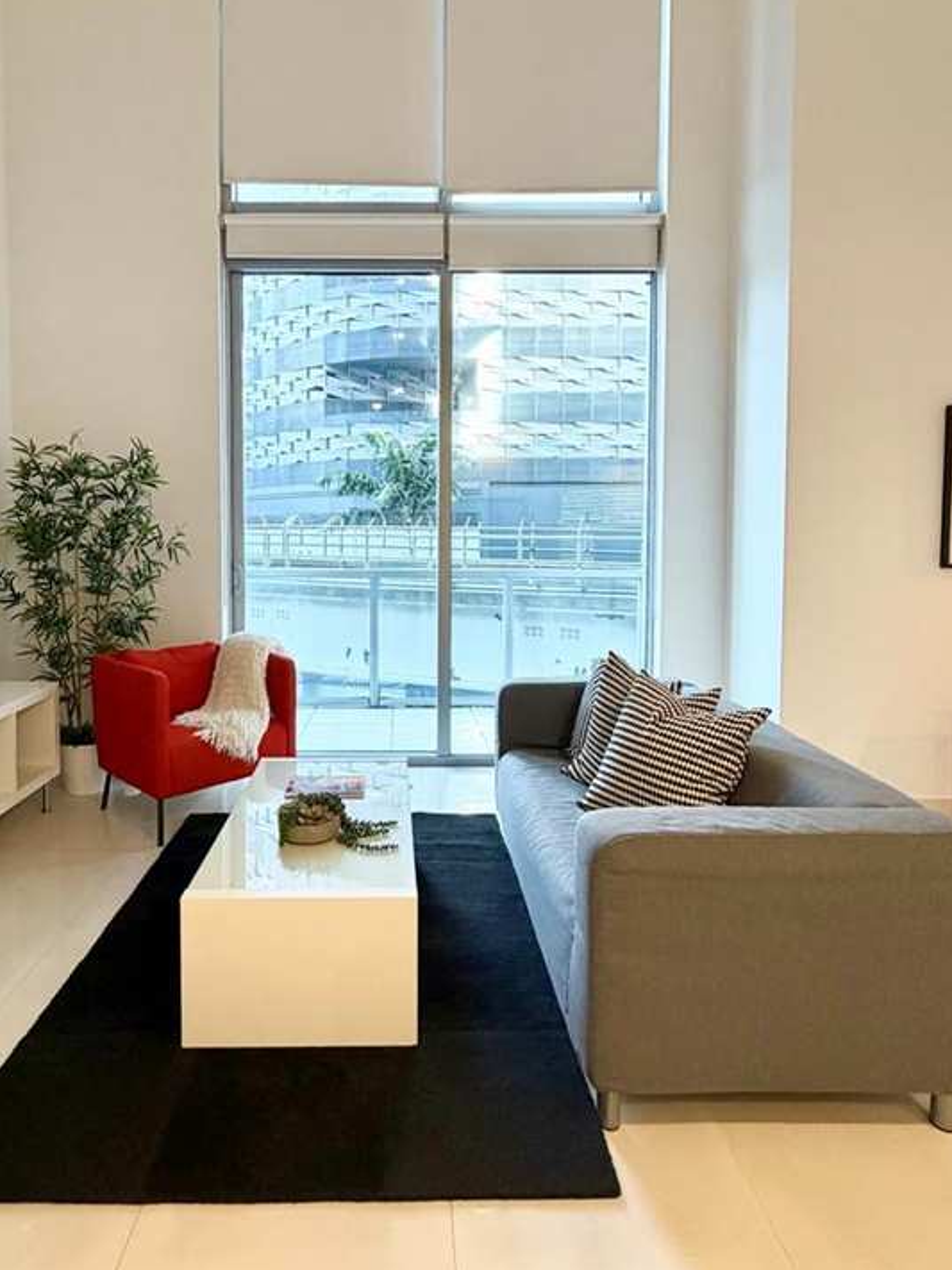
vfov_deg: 78.8
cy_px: 572
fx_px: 770
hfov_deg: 63.1
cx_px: 398
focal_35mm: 21
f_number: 2.2
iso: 250
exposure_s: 1/60
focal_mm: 2.22
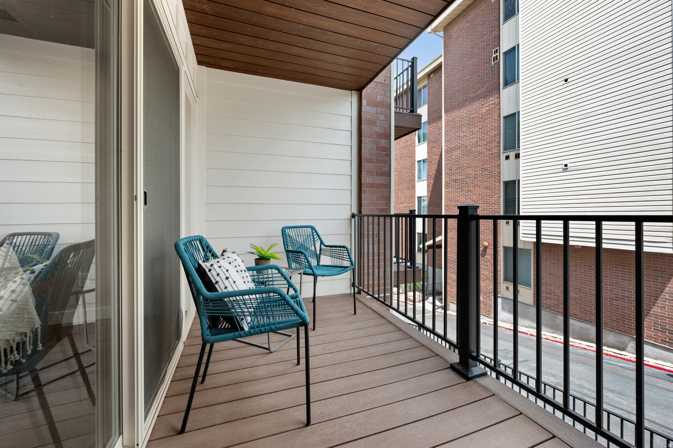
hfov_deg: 104.3
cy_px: 224
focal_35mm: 14
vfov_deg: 81.1
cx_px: 336
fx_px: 262
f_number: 7.1
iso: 500
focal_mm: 14
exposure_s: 1/160
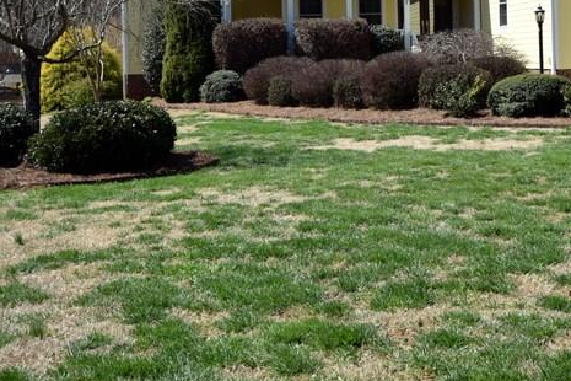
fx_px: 983
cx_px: 388
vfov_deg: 21.6
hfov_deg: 32.1
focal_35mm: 62
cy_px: 65
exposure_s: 1/400
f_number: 8
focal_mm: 24
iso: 200
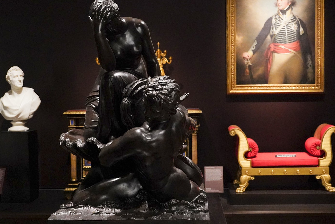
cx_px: 185
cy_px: 118
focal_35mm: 46
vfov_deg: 29.3
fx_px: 428
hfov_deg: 42.7
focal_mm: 32
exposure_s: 1/100
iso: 8000
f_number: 4.5
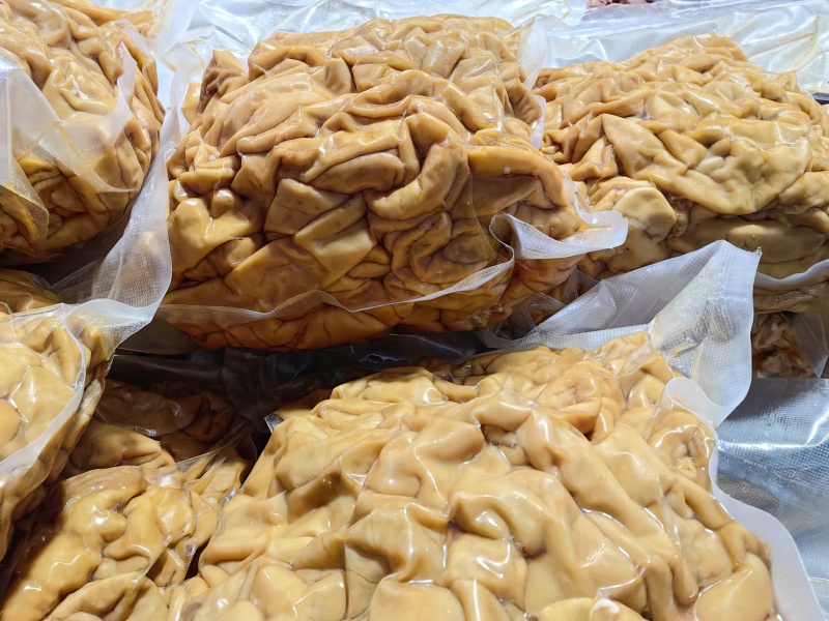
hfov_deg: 65.3
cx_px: 414
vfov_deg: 51.4
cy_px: 310
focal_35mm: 27
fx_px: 647
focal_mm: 5.75
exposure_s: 1/111
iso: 1000
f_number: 4
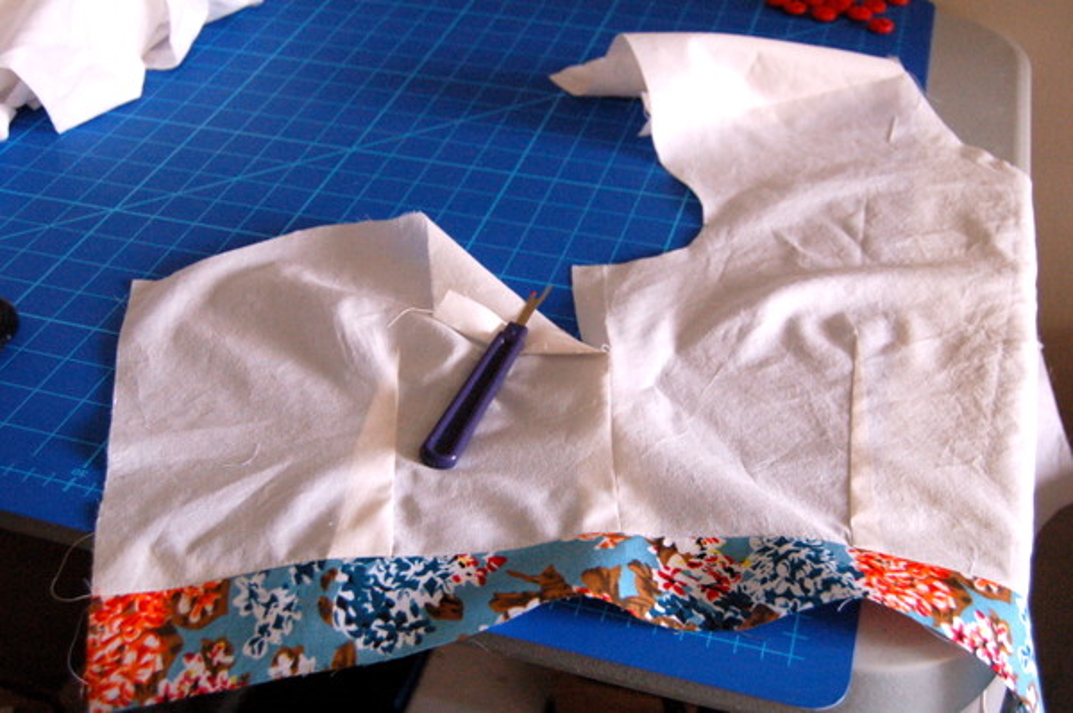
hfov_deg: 43.6
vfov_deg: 29.8
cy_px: 356
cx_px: 536
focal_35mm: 45
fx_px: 1340
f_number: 4.5
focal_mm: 30
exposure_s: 1/80
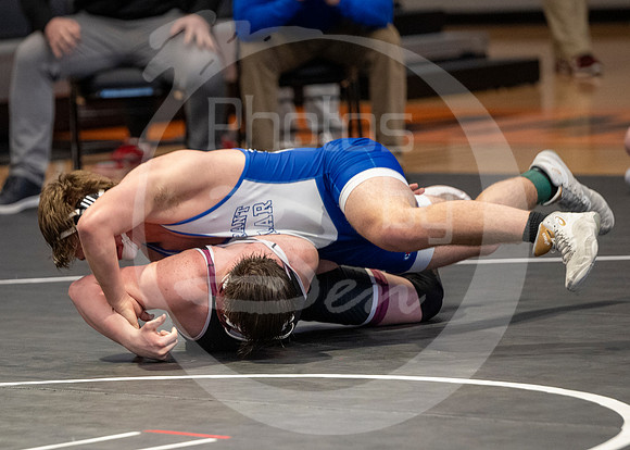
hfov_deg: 6.1
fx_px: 5903
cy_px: 341
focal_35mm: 330
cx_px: 216
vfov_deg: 4.4
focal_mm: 190
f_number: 2.8
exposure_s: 1/1000
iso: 3200
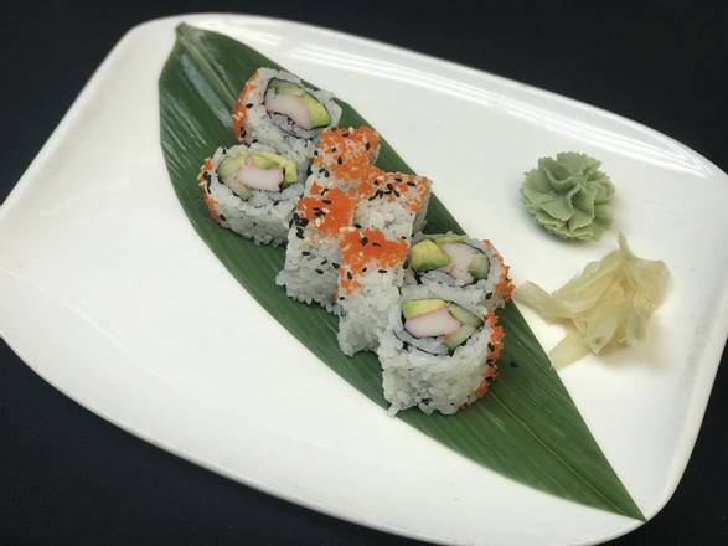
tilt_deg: -56.5
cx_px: 364
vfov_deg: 25.7
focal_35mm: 57
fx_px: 1199
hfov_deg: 33.8
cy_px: 273
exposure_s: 1/60
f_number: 2.8
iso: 40
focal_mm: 6.6
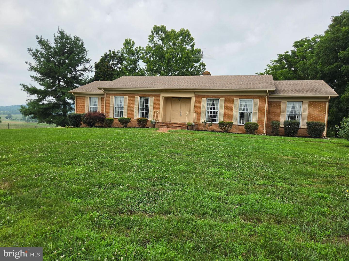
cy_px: 130
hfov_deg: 73.9
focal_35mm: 23
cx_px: 174
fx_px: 232
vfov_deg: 58.9
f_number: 1.8
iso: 80
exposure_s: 1/7071
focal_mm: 5.4
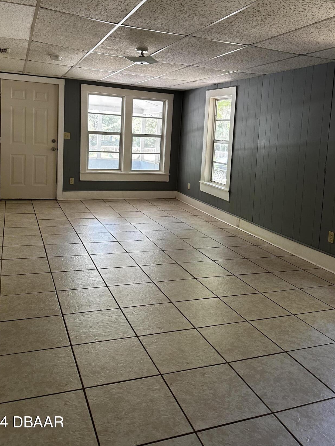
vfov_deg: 61.1
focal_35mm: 29
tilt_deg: -4.9
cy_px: 177
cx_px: 164
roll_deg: -4.5
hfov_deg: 48.2
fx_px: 374
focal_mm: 6.86
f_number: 1.78
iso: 250
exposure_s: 1/61
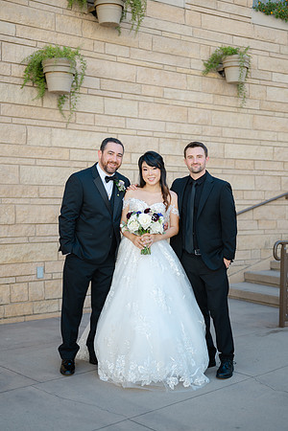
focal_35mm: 50
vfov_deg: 39.6
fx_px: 600
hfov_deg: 27.0
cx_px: 144
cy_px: 216
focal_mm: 50
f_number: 1.8
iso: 64
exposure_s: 1/640
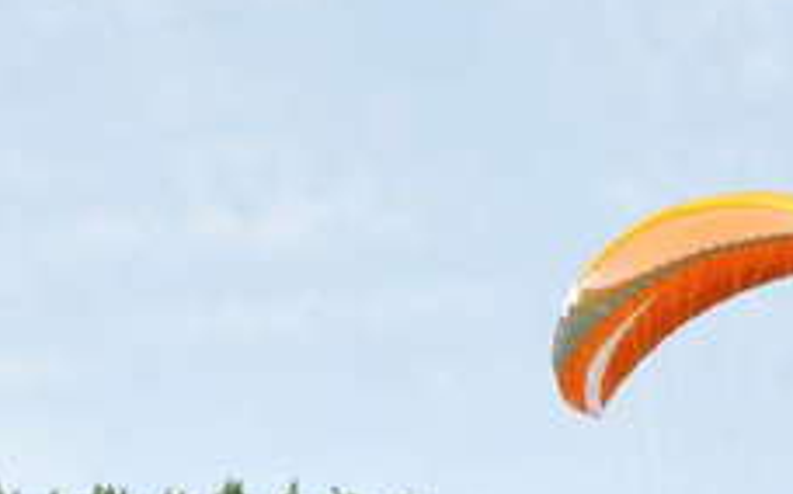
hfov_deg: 6.8
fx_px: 6650
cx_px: 536
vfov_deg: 4.2
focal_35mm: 308
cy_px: 703
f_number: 7.1
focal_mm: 58
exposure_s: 1/200
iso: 200
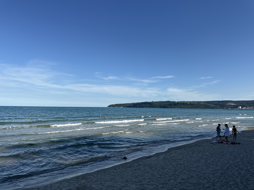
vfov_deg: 56.8
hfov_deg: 71.6
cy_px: 95
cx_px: 127
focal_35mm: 24
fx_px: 176
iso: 80
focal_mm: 6.76
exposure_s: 1/5714
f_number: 1.78
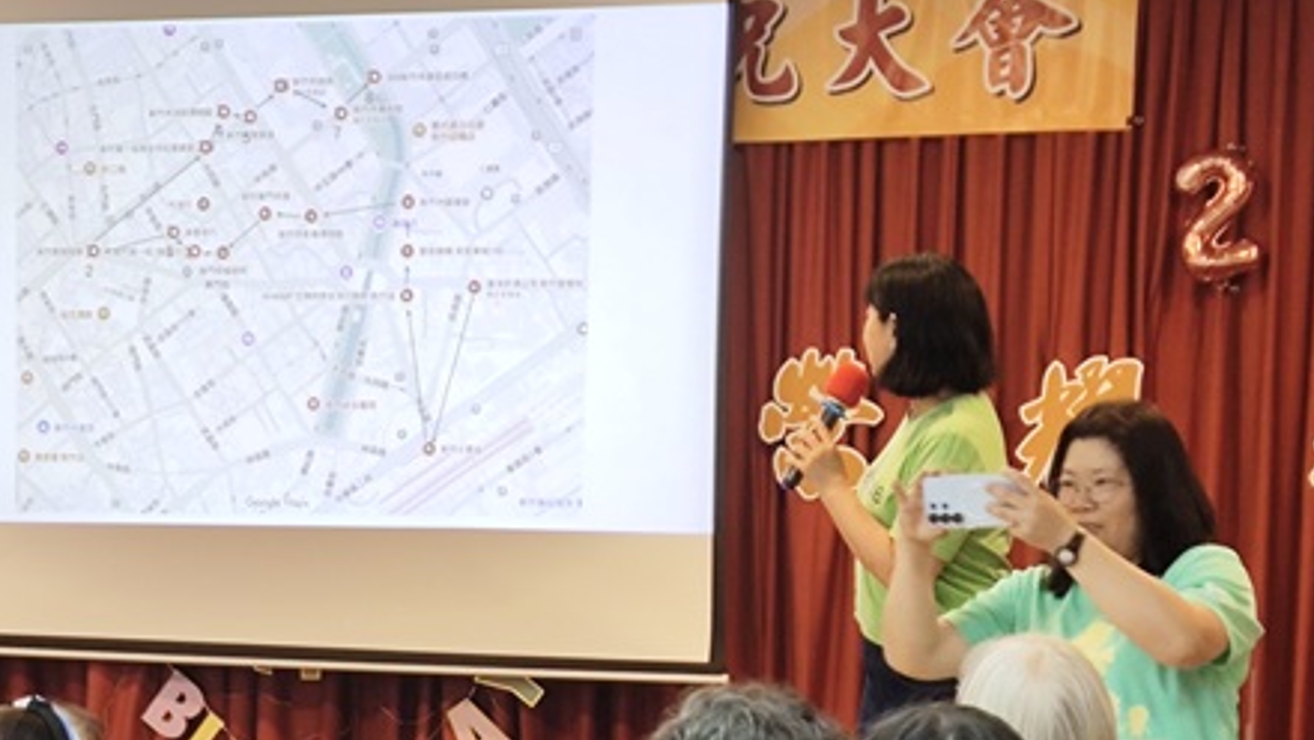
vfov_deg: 12.1
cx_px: 355
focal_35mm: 99
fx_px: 3451
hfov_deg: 21.4
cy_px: 743
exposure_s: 1/30
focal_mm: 4.71
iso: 121
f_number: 1.79
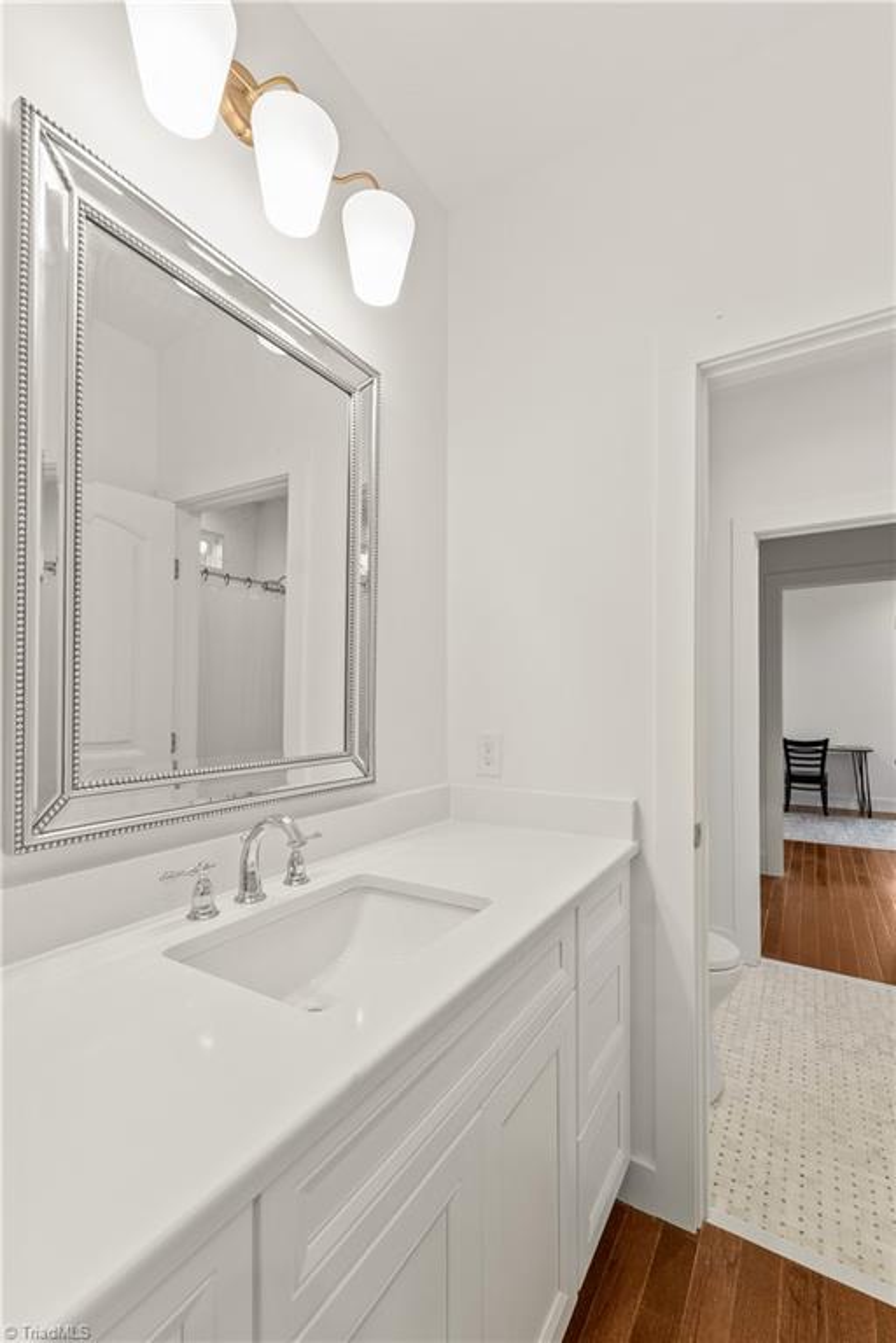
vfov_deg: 100.4
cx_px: 448
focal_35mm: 15
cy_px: 672
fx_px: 560
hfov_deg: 77.3
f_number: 8
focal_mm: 10
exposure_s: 1/8
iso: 250
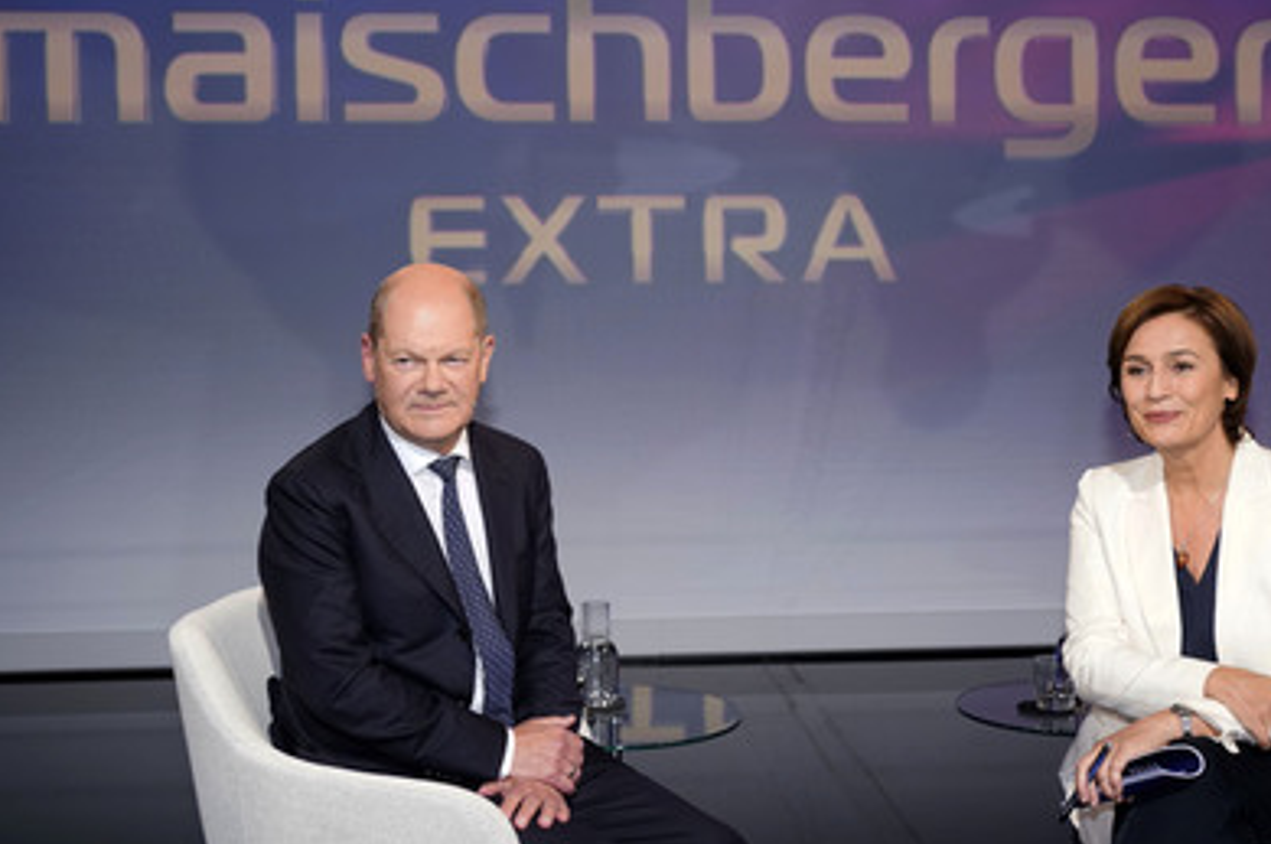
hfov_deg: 44.5
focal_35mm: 44
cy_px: 427
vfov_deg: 30.4
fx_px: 1551
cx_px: 706
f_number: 5
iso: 2000
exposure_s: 1/125
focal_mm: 38
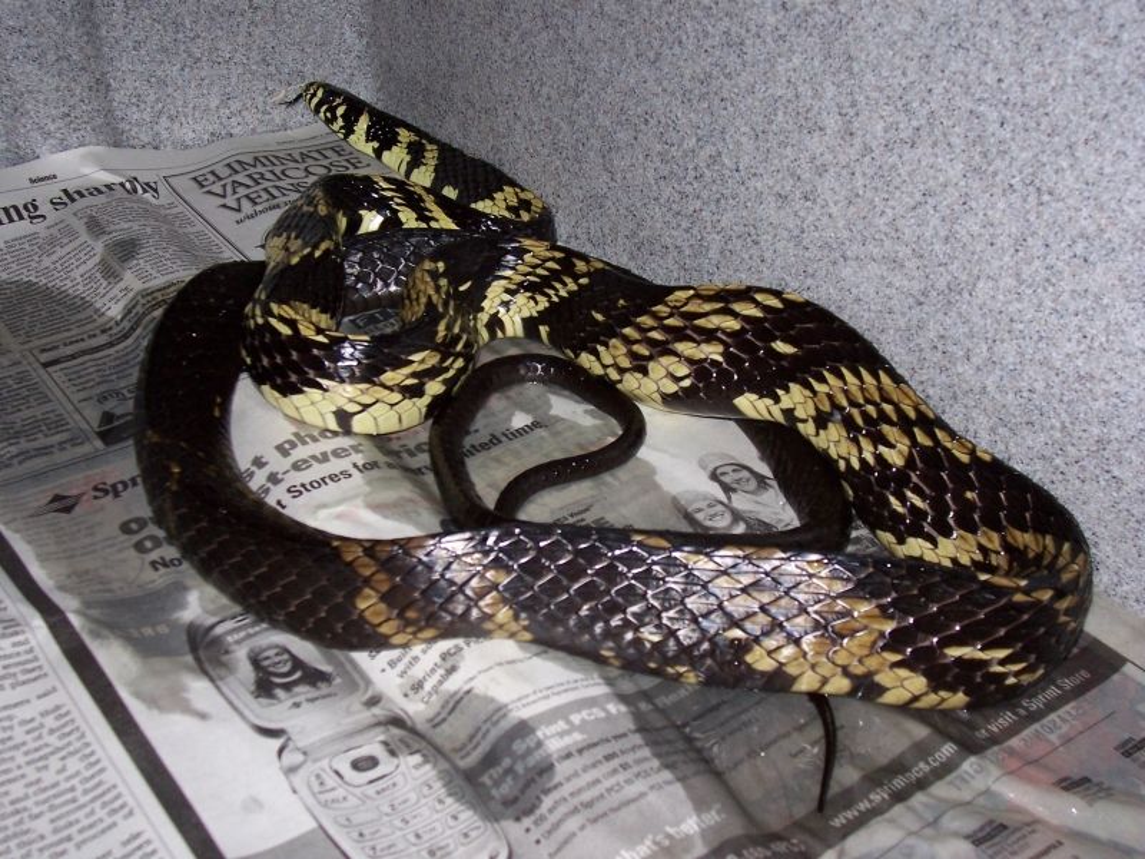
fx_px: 1389
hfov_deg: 44.8
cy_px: 430
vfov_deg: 34.3
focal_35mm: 42
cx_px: 572
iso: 125
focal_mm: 7
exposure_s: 1/60
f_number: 3
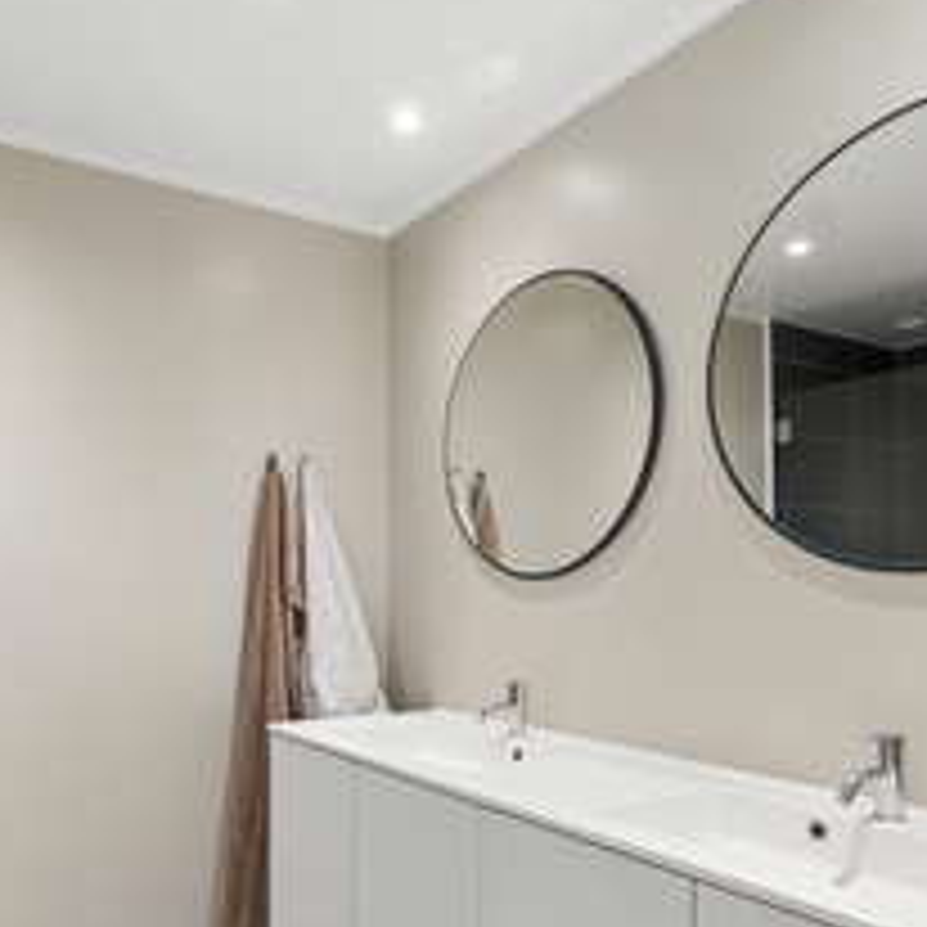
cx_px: 346
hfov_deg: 60.1
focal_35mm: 26
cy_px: 598
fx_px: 788
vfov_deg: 59.9
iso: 500
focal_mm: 10
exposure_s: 1/13
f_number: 8
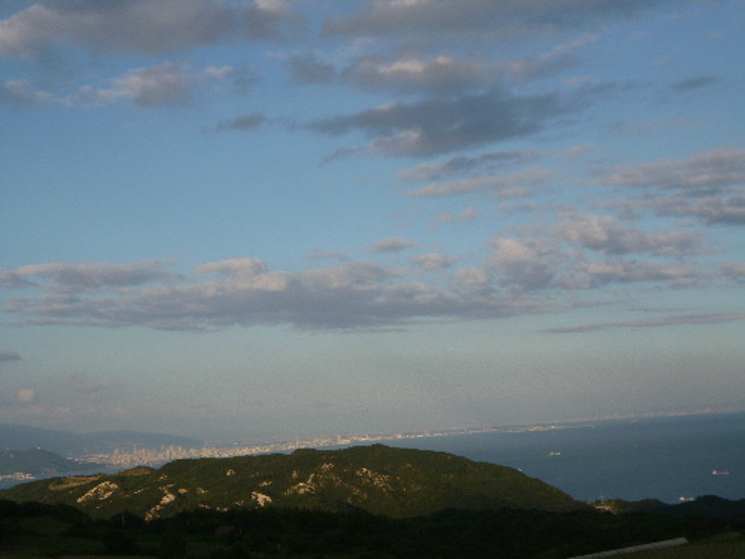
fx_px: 1420
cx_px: 372
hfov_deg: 29.4
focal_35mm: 66
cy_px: 280
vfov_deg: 22.3
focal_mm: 11.7
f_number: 4.1
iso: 100
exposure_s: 1/800
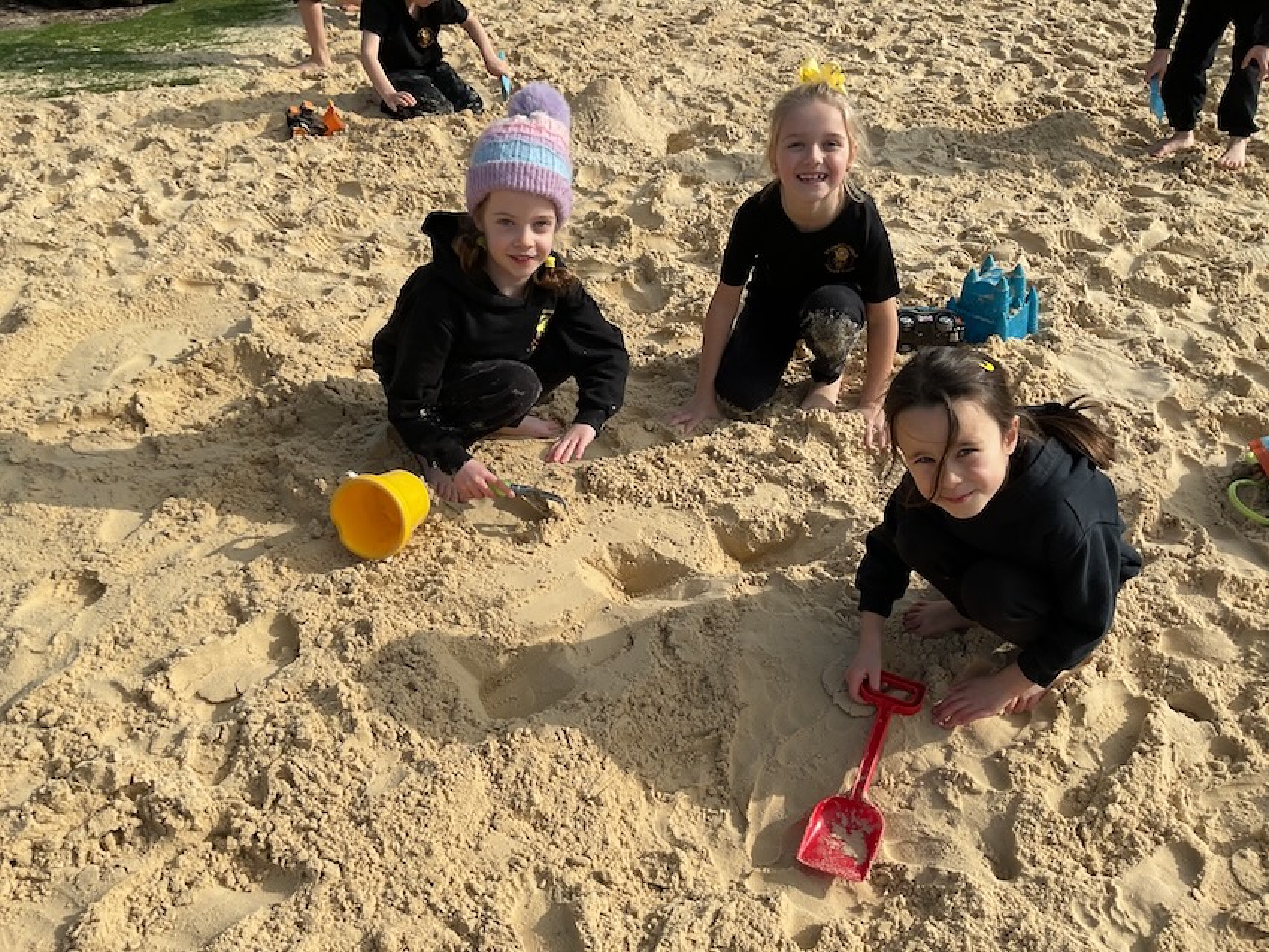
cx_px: 634
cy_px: 476
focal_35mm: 29
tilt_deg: -34.9
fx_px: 1063
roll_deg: -3.2
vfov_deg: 48.2
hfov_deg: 61.6
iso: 16
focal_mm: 3
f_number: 1.8
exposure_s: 1/2227
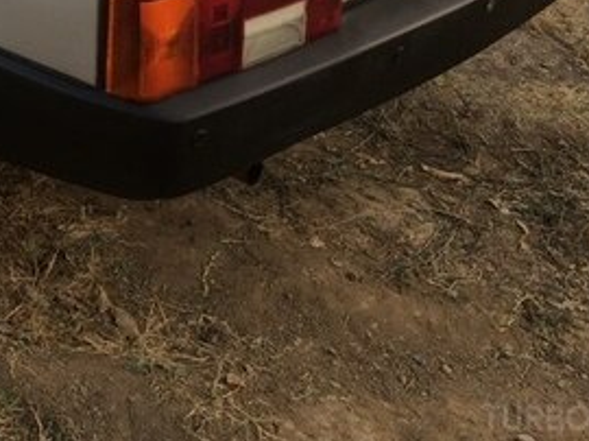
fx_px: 1207
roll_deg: -4.9
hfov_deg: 25.4
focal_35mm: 71
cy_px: -84
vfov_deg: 19.5
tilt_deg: -20.2
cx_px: -63
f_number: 2.2
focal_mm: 4.15
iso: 32
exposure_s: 1/163
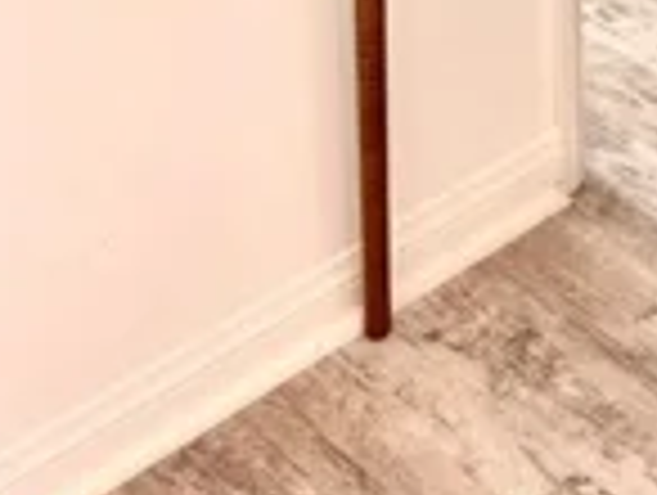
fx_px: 1749
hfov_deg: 19.3
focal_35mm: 92
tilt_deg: -8.9
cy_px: -666
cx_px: 900
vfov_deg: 12.7
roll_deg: -0.4
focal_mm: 6.76
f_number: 1.78
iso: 125
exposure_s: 1/120
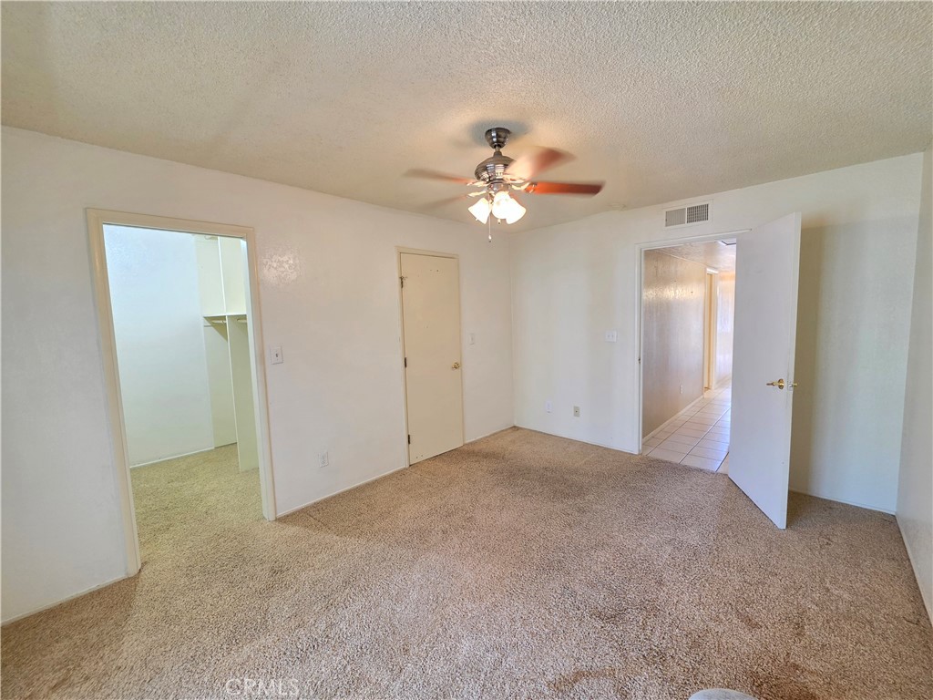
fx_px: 350
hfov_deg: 106.2
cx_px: 466
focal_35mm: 13
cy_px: 350
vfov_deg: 89.9
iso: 200
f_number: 1.9
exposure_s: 1/60
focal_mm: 2.2
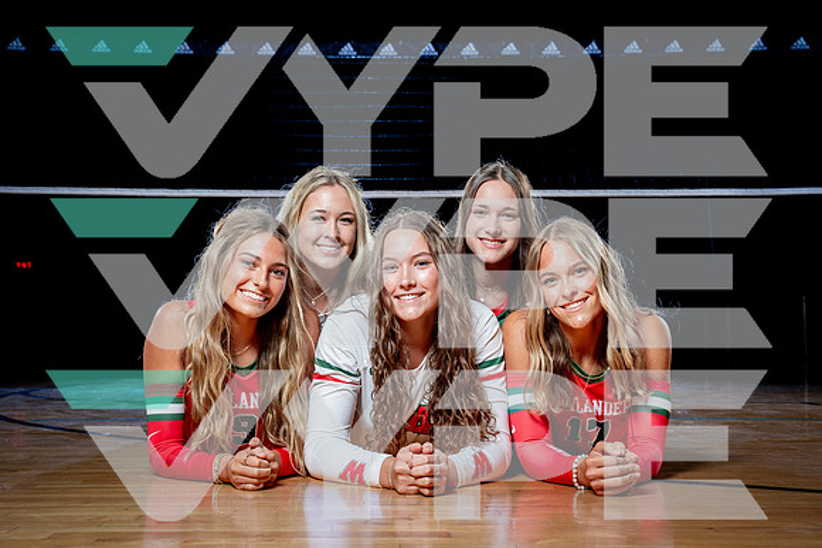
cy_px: 297
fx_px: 1173
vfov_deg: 26.3
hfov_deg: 38.6
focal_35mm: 51
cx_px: 405
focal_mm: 47
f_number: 8
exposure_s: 1/250
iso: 400
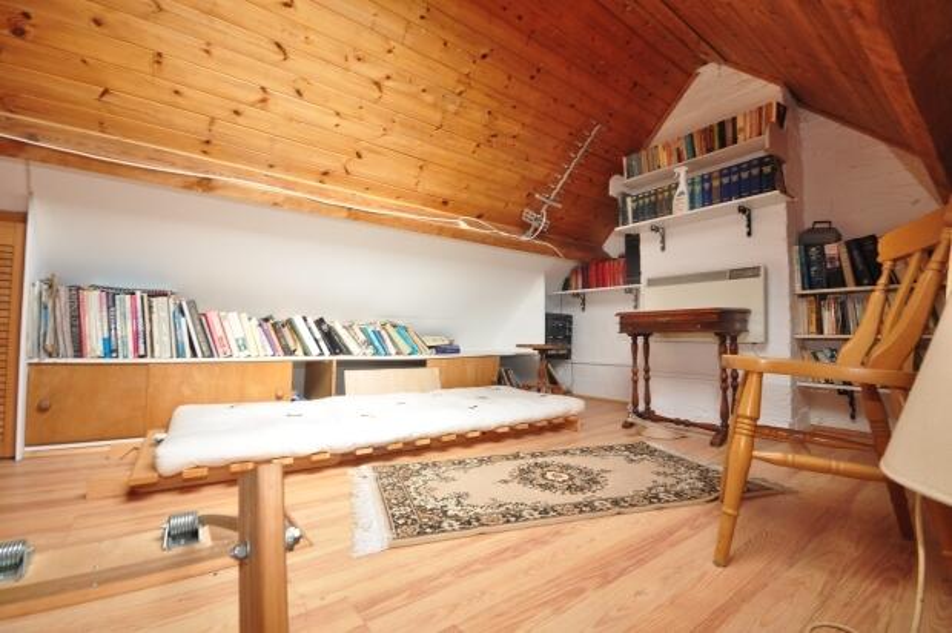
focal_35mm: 15
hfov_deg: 100.4
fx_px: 396
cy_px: 316
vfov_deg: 77.2
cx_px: 476
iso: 200
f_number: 11
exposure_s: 1/4
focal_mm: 10
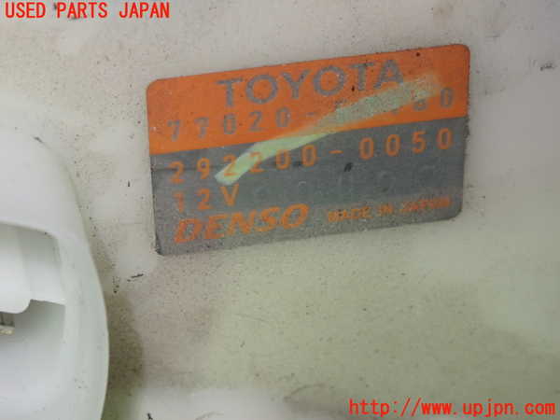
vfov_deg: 14.8
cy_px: 210
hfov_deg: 19.6
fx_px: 1618
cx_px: 280
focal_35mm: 100
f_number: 4.9
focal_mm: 18
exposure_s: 1/60
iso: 800
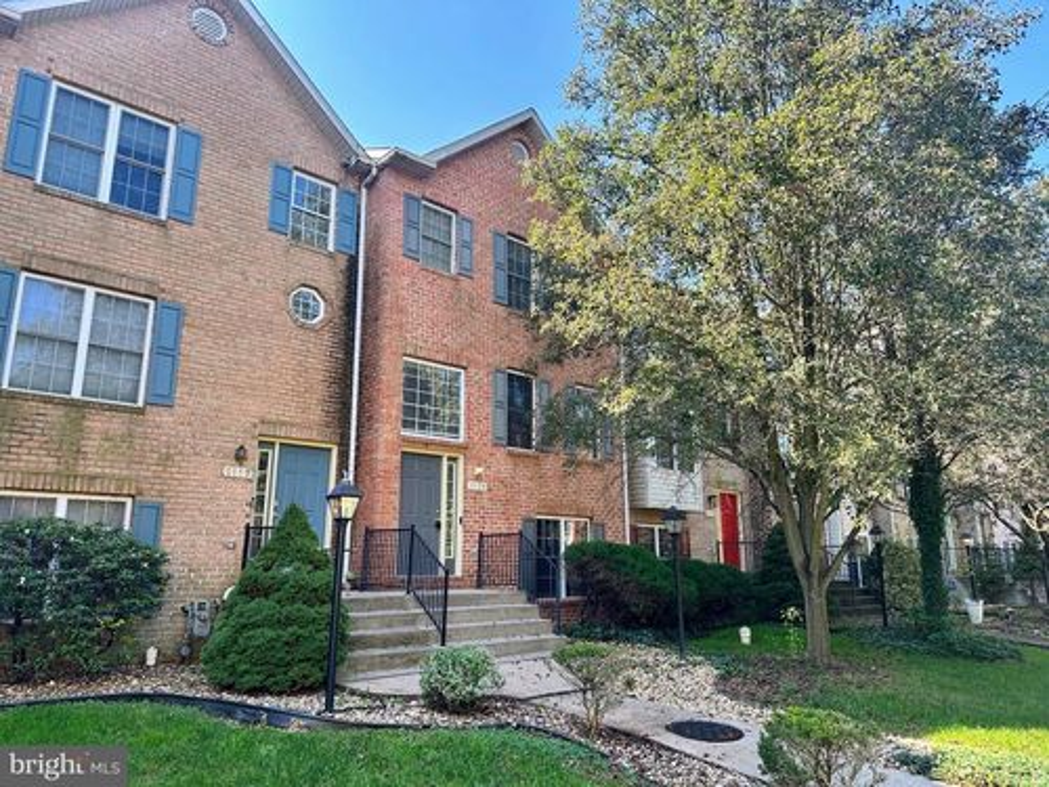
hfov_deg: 71.6
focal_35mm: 24
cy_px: 394
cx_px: 524
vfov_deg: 56.8
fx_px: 727
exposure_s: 1/398
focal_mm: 6.86
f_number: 1.78
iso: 80
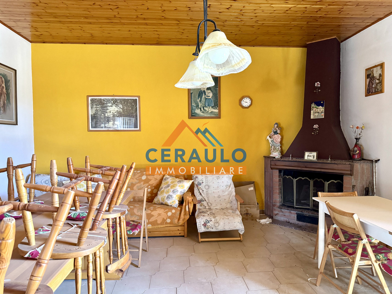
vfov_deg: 56.8
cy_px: 147
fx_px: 272
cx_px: 196
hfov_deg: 71.6
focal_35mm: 24
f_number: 1.78
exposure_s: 1/60
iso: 800
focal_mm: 6.76
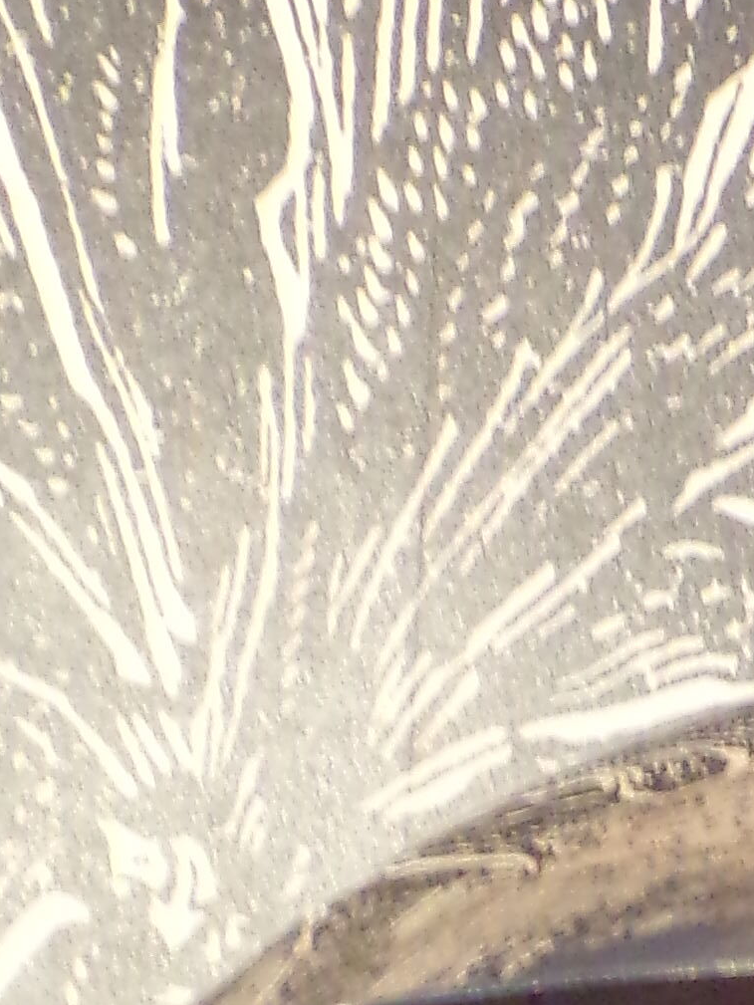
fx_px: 4907
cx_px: 1192
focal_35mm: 169
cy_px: 1158
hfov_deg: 8.6
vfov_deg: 11.5
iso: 511
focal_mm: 6.6
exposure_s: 1/17
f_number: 3.3
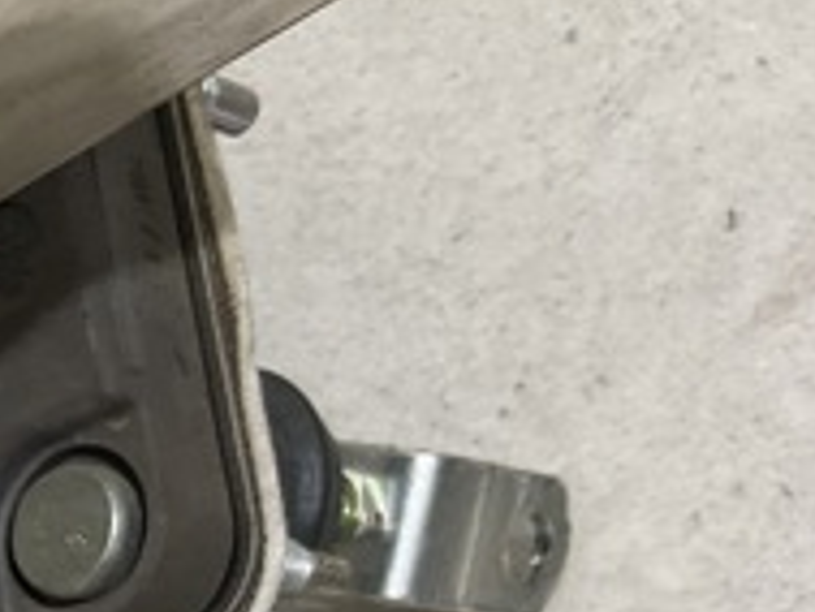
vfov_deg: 14.5
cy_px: 799
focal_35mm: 98
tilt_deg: -87.9
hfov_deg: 17.2
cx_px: -556
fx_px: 2309
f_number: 1.8
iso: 64
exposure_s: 1/50
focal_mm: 3
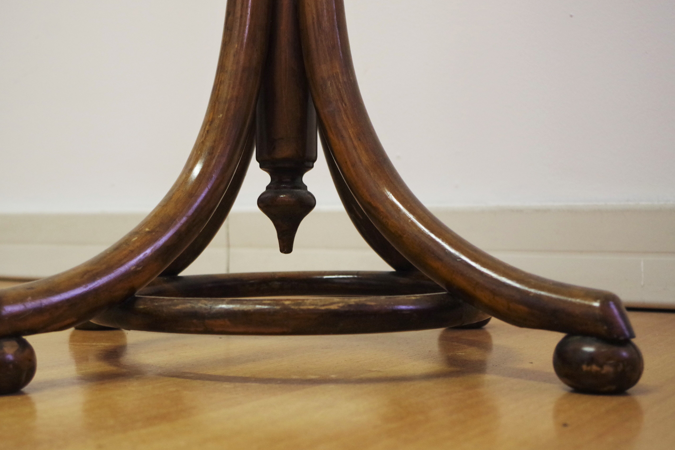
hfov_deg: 36.8
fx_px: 1012
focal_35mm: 54
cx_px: 293
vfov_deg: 25.1
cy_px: 225
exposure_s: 1/60
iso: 1600
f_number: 4
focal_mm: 30.63
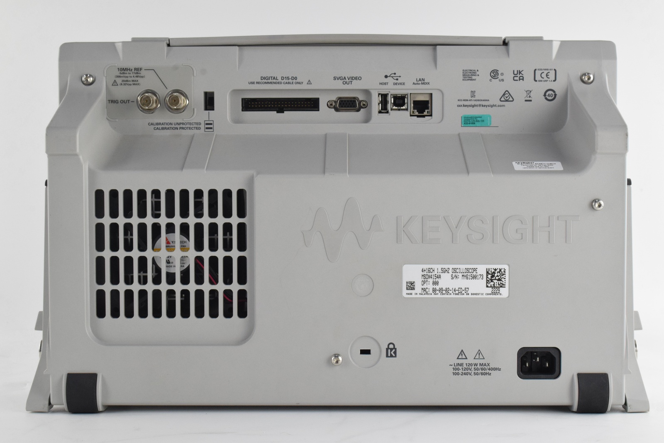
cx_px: 332
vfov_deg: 21.6
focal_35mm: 63
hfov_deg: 31.9
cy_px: 222
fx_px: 1162
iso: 1600
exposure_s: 1/60
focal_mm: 42
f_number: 18
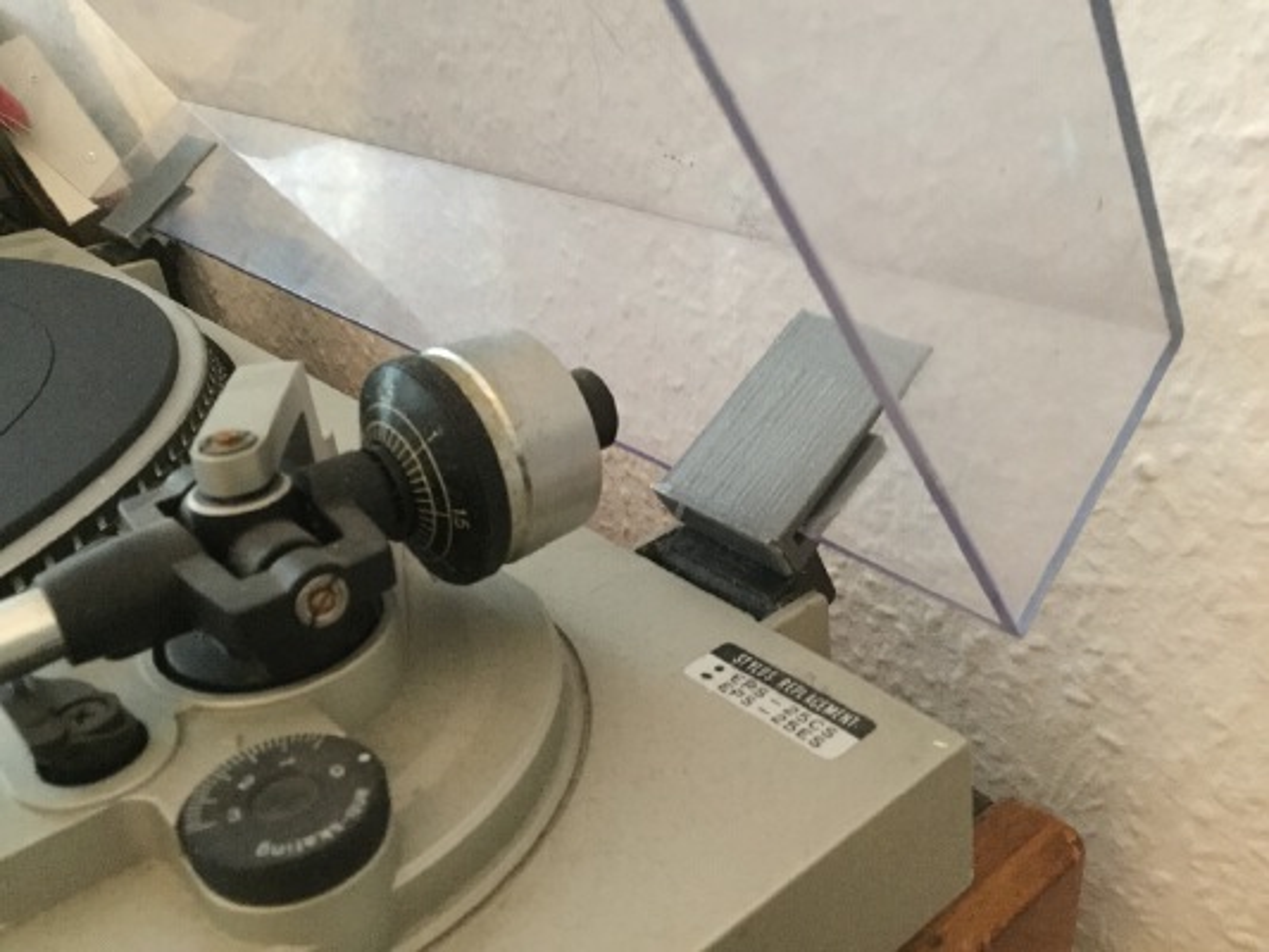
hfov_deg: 58.3
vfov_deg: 45.5
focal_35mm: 31
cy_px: 476
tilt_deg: -28.4
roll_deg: +5.0
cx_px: 634
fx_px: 1137
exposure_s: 1/17
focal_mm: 3.3
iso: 400
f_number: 2.4
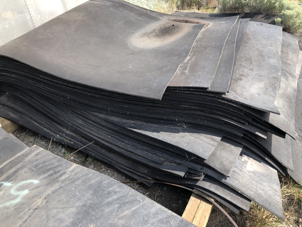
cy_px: 114
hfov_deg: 63.4
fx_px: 244
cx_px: 151
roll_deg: +3.3
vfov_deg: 49.7
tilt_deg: -43.3
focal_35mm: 28
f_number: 1.8
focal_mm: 3.99
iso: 20
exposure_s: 1/585
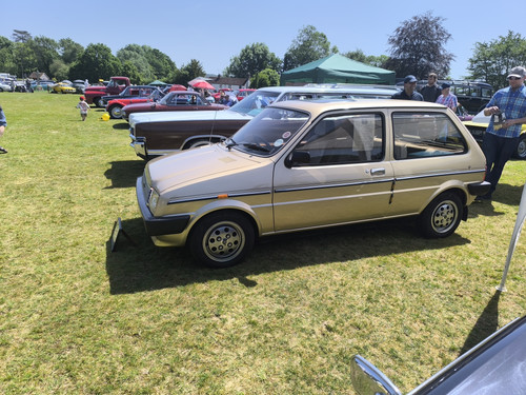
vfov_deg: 58.9
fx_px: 349
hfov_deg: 73.9
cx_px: 263
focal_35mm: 23
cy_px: 198
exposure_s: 1/1099
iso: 50
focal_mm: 6.14
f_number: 1.65
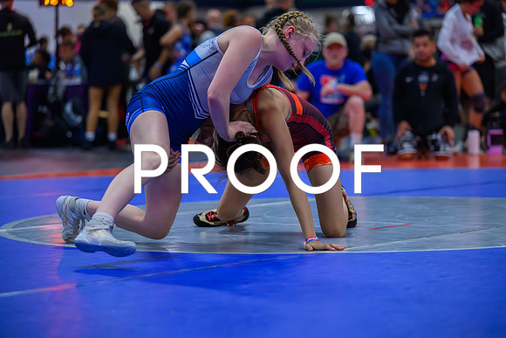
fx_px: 1617
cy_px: 169
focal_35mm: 115
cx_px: 253
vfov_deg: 11.9
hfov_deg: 17.8
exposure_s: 1/800
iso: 9000
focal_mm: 115
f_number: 2.8
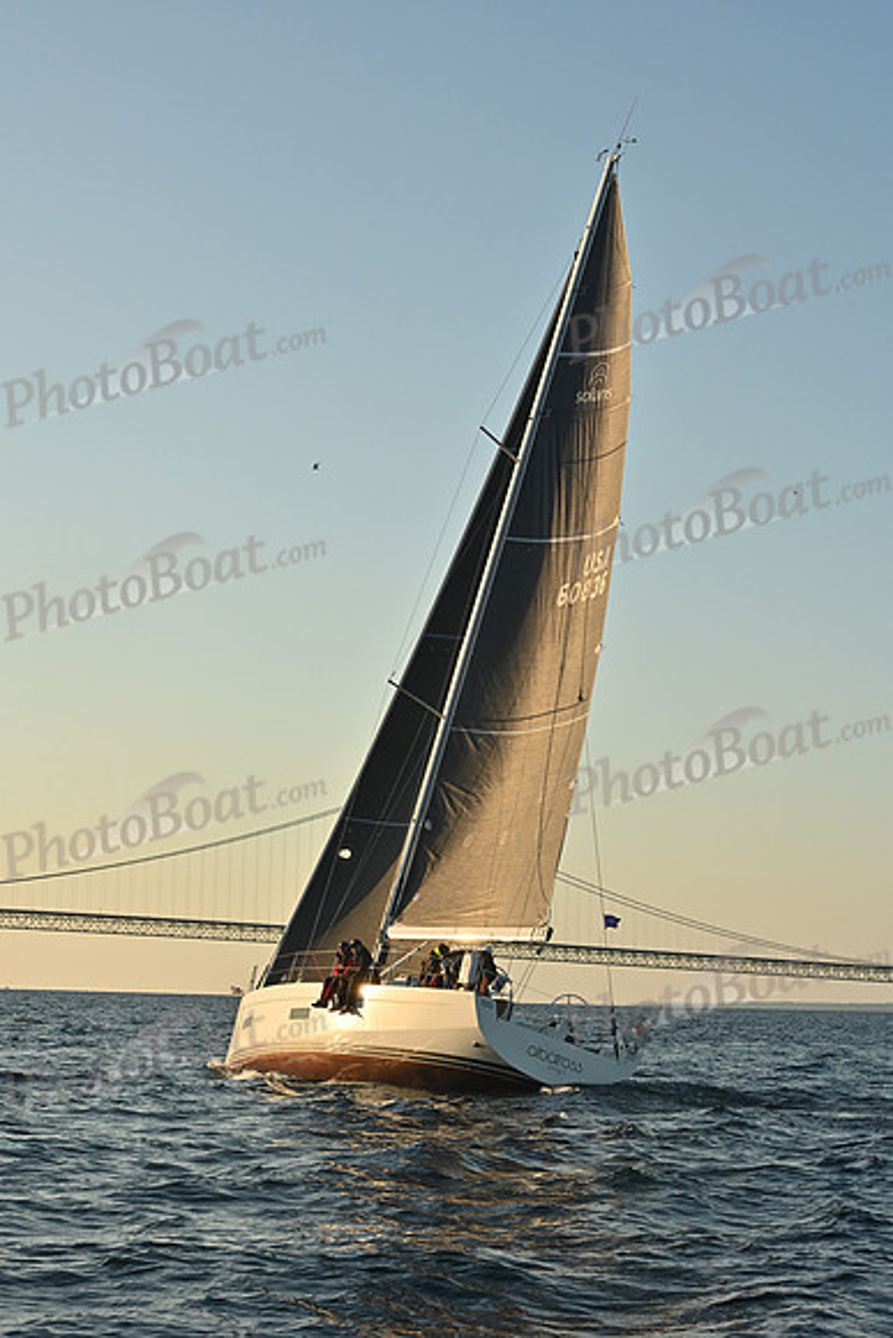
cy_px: 669
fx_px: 2603
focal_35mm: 70
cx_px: 446
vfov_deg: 28.8
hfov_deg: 19.5
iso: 800
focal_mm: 70
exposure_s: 1/800
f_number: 11
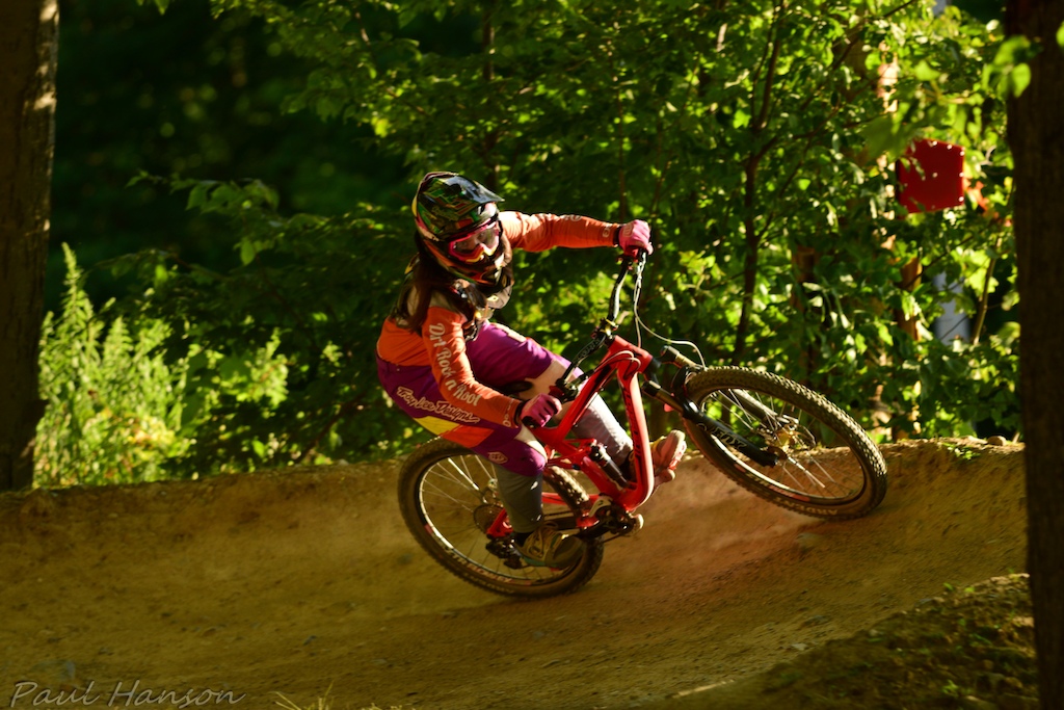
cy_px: 355
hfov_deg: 6.9
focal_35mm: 300
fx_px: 8867
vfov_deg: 4.6
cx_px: 532
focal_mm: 200
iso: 400
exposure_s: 1/800
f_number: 4
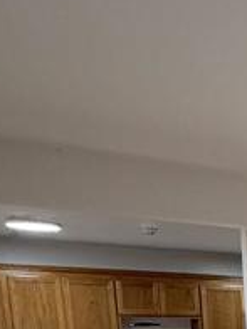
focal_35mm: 73
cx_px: 459
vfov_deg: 22.1
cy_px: 492
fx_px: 695
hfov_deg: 16.5
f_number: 2.2
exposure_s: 1/120
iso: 160
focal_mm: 2.22
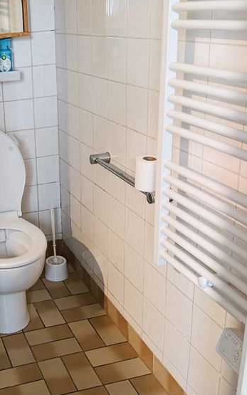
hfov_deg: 27.9
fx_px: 474
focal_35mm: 44
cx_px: 17
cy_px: 201
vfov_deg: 45.3
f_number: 1.65
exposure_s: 1/100
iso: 1072
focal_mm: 6.11
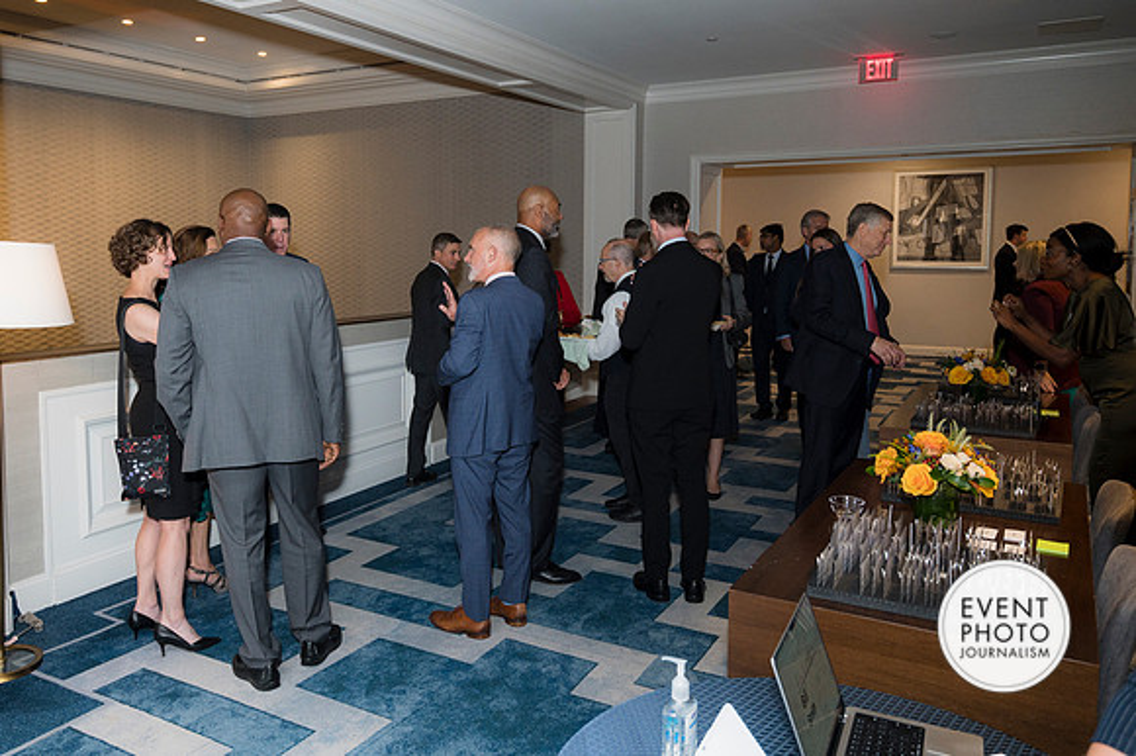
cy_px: 378
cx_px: 568
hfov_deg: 76.1
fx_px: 725
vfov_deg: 55.1
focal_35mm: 23
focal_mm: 23
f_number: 4.5
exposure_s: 1/125
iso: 800
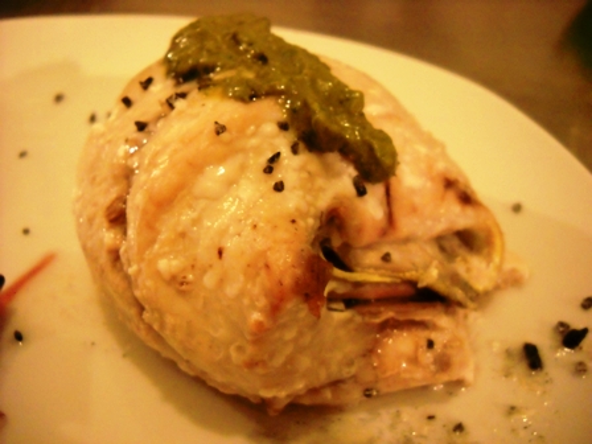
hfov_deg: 45.8
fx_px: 701
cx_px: 296
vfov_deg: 35.1
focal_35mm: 41
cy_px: 222
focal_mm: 6.72
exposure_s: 1/15
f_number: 3.1
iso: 800
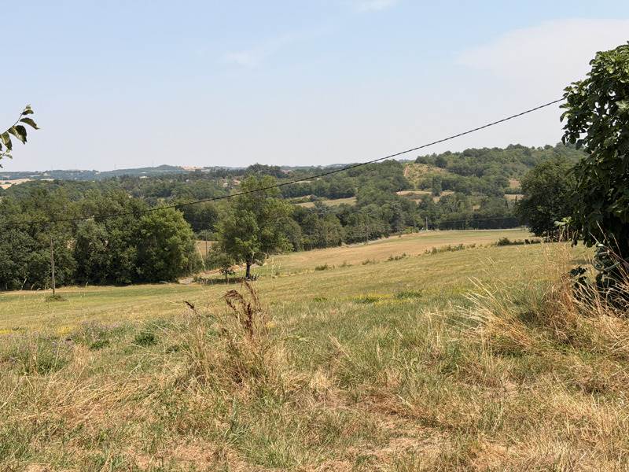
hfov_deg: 39.7
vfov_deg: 30.3
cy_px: 236
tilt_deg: -4.5
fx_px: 872
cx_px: 314
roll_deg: +2.0
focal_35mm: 48
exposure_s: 1/5208
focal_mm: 6.76
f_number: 1.78
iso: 64
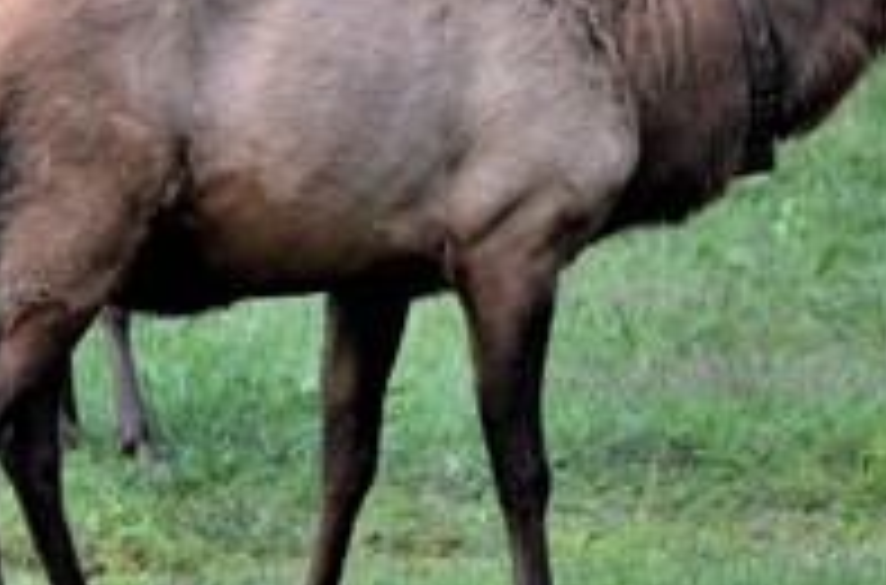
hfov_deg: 2.8
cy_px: 61
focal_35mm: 726
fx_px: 17811
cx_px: 517
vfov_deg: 1.9
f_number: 6.3
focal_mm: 170
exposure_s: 1/125
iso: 500
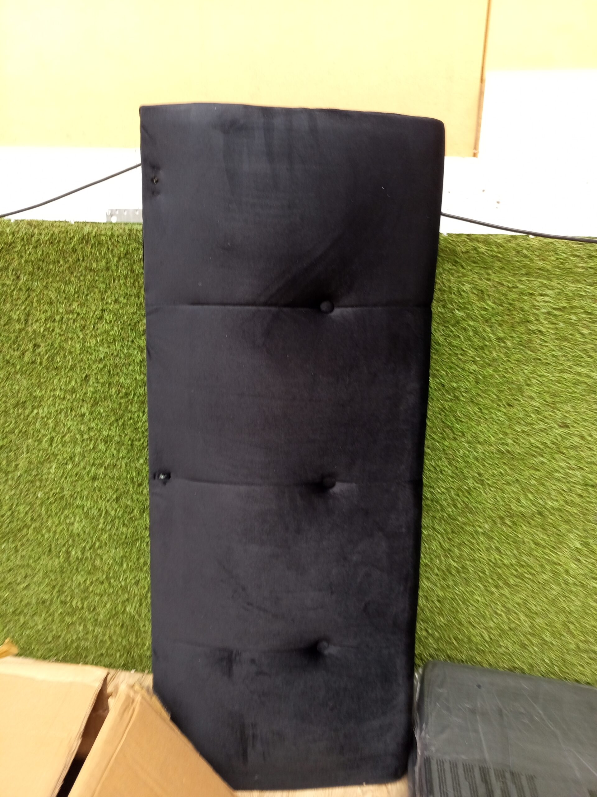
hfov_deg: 56.8
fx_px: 552
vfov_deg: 71.6
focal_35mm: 24
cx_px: 298
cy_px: 398
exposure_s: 1/50
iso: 241
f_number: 1.7
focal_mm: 5.24
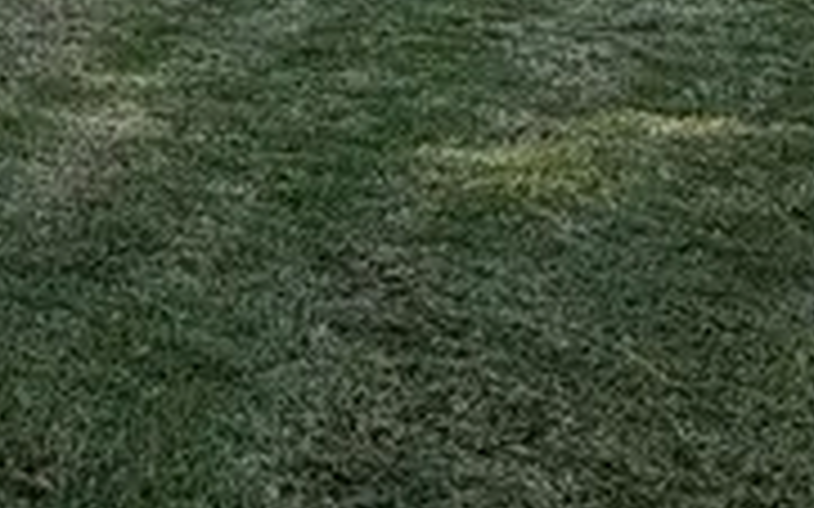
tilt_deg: -3.1
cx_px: -414
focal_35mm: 84
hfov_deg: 20.9
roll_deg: -1.0
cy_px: -265
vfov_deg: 14.4
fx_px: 1863
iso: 40
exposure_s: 1/709
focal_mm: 2.22
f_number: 2.2
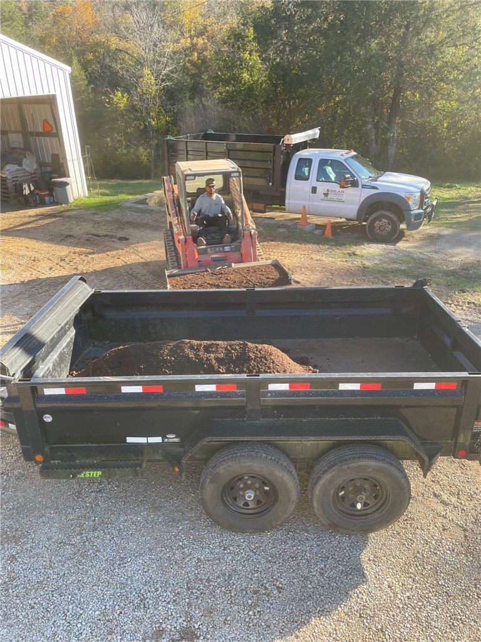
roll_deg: +2.2
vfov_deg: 67.3
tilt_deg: -28.0
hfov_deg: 53.1
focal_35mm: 26
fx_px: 482
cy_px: 321
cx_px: 240
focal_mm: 4.2
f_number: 1.6
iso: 32
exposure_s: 1/509
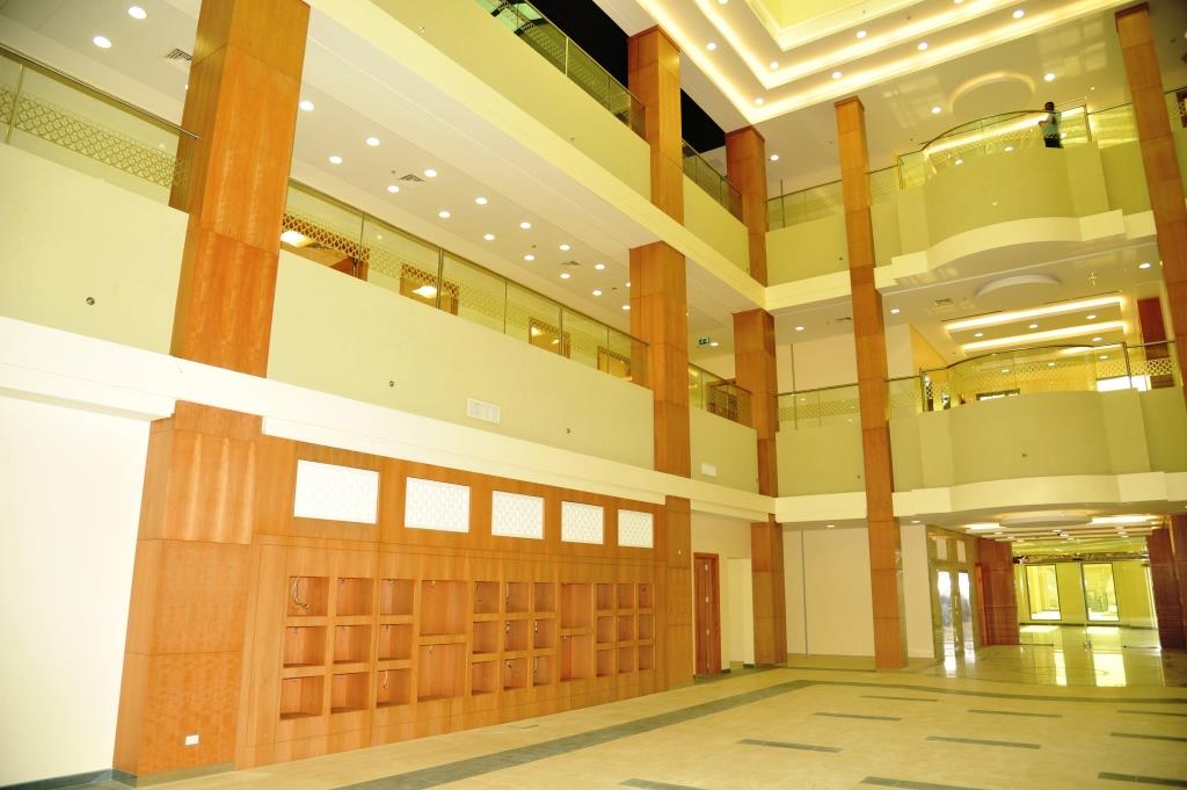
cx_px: 594
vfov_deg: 53.1
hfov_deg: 73.8
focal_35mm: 24
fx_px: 791
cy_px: 395
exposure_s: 1/160
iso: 800
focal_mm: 24
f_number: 4.5
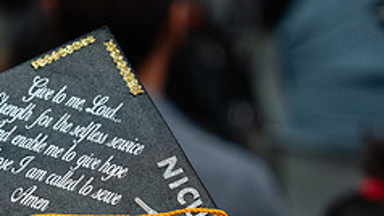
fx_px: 1823
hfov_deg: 11.9
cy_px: 251
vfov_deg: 6.7
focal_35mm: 179
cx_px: 0
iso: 2000
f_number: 2.8
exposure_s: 1/160
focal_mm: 70
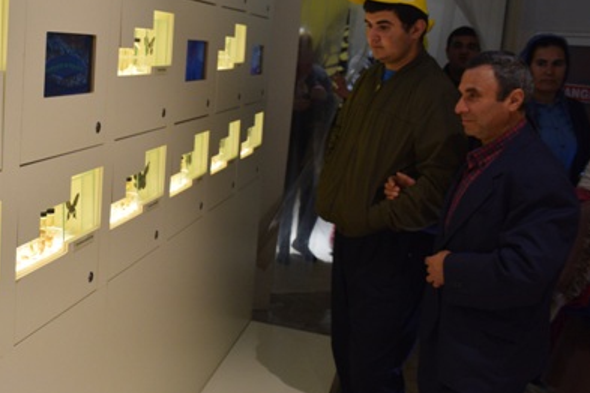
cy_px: 136
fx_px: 721
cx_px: 132
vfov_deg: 30.3
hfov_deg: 42.8
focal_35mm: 44
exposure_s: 1/60
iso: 560
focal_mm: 18
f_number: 4
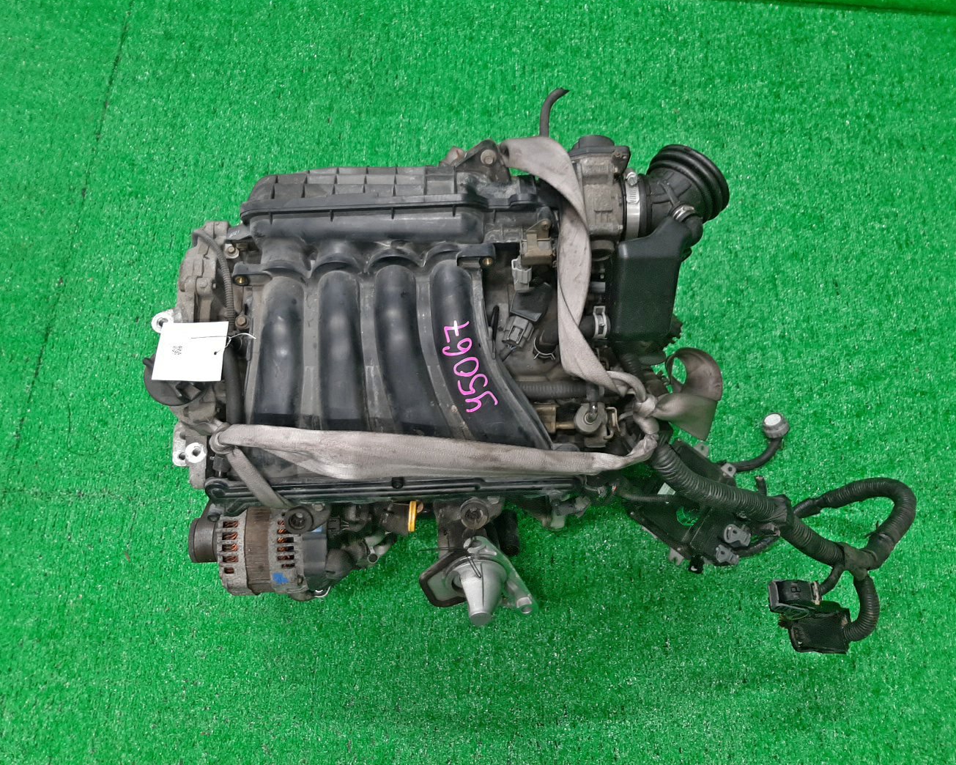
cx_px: 481
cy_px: 374
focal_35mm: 28
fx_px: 792
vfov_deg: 51.5
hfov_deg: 62.2
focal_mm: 3.93
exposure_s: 1/50
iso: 110
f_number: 1.7
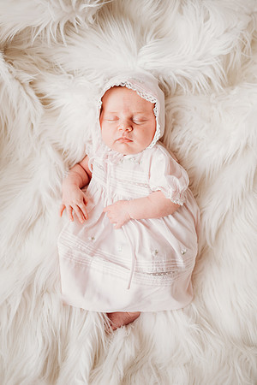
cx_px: 128
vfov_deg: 73.7
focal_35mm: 24
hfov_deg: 53.1
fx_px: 257
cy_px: 192
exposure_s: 1/200
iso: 100
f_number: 2.8
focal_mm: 24
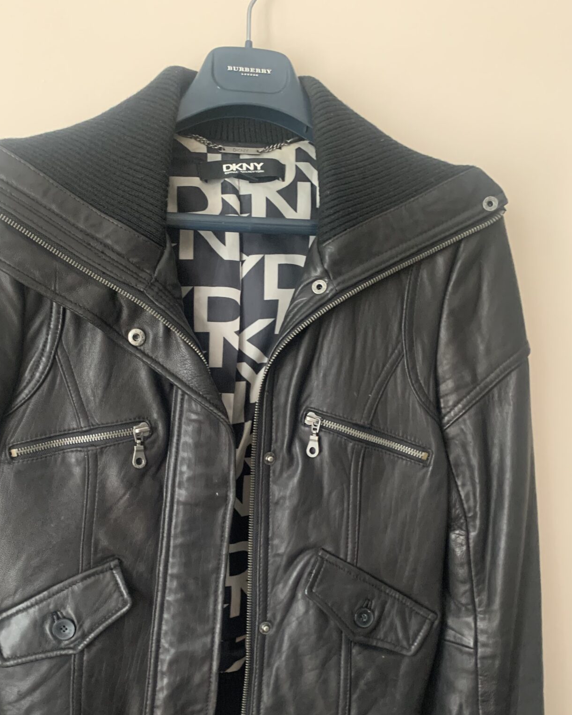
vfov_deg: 52.0
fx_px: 720
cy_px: 464
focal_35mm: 34
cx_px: 217
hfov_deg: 43.0
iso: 400
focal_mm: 4.25
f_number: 1.8
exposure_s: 1/37
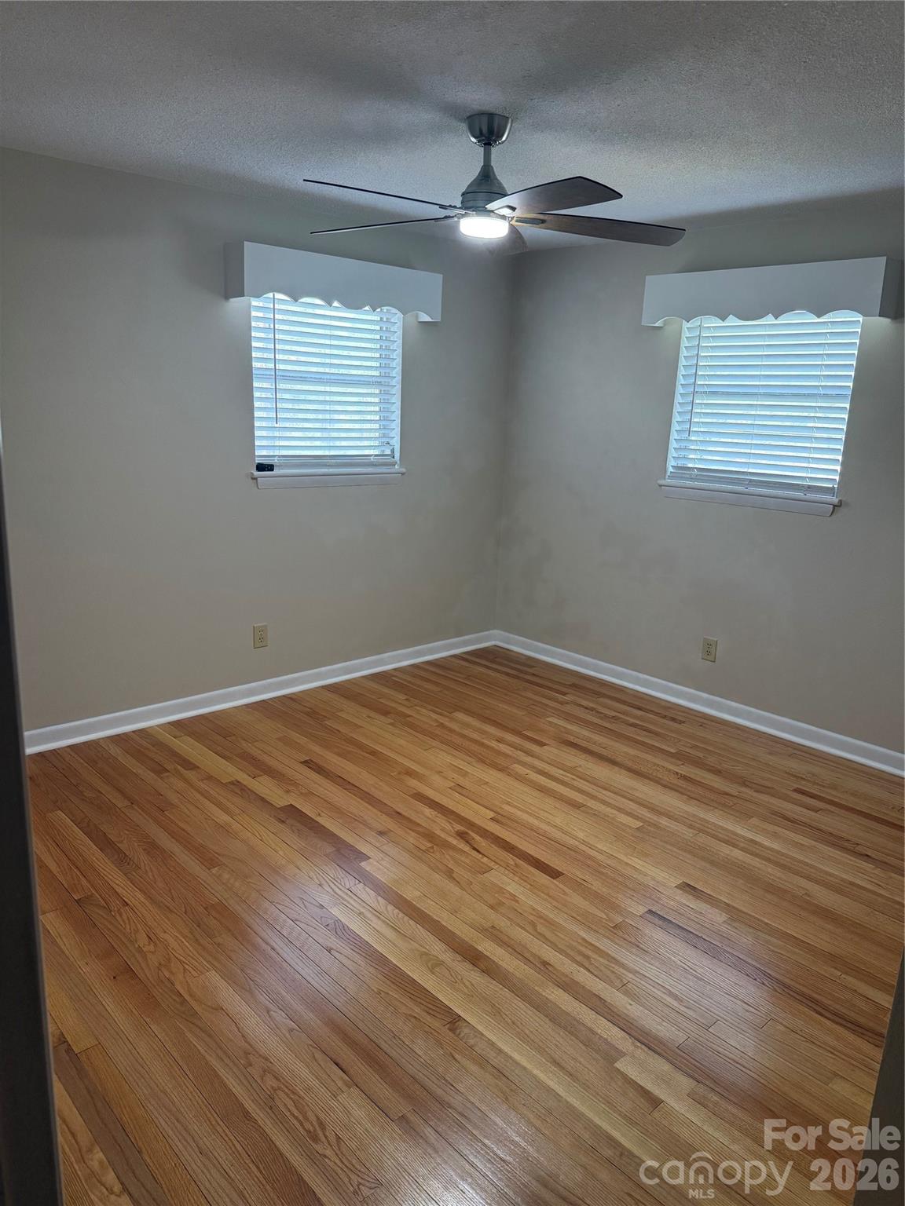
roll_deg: -2.0
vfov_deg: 71.6
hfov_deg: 56.8
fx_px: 837
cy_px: 603
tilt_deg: -13.0
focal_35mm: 24
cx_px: 452
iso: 200
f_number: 1.78
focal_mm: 6.76
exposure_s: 1/142
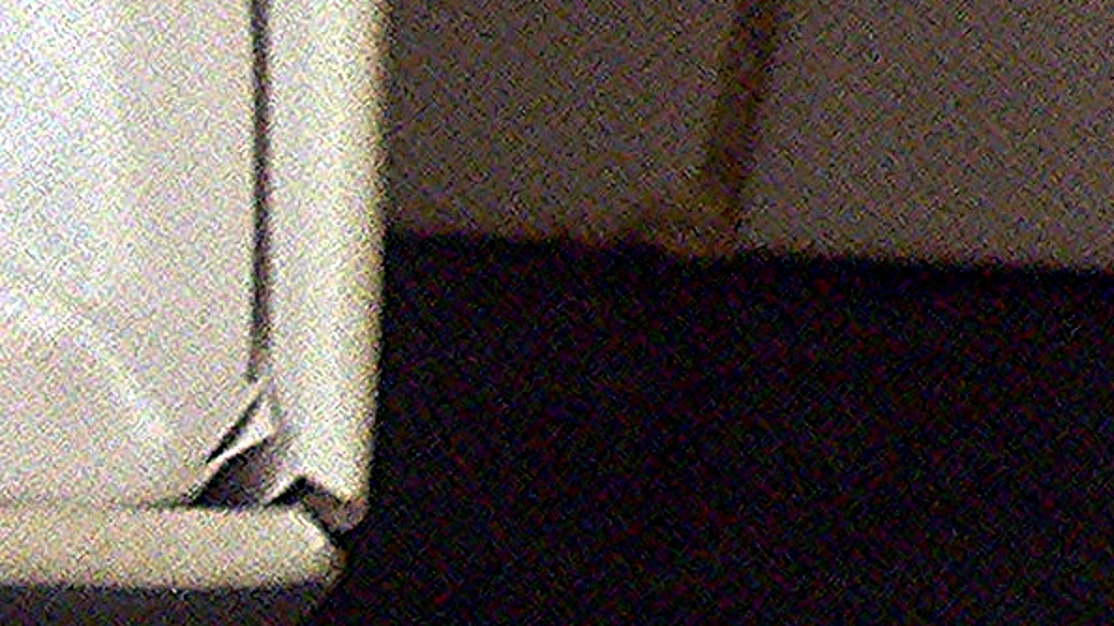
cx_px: -1065
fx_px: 4992
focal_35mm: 169
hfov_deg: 11.5
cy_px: 1126
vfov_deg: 7.0
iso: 400
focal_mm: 6
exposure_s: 1/13
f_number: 2.8
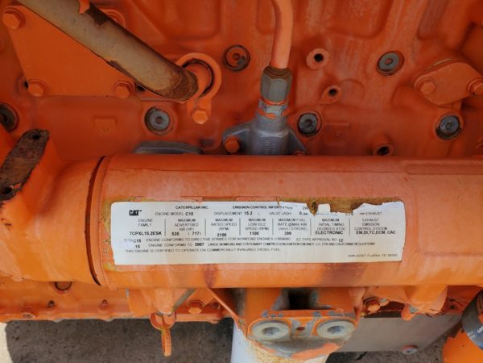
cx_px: 242
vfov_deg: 53.1
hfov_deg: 67.3
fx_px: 363
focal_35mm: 26
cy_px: 182
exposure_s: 1/838
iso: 50
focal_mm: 4.3
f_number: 2.4
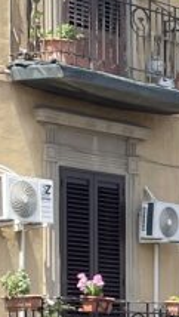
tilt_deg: -1.8
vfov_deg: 10.3
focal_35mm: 203
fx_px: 1706
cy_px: 434
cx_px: 601
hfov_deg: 5.5
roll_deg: -0.3
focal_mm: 4.2
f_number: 1.6
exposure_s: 1/1261
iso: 32
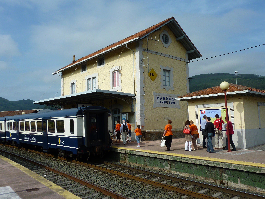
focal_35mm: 30
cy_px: 100
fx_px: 230
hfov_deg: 60.0
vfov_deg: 46.8
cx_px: 132
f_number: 5
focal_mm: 5
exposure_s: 1/640
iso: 80
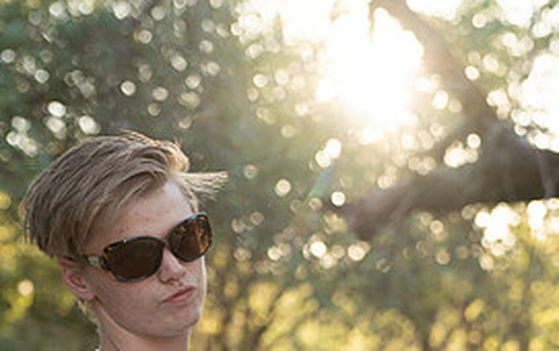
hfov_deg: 18.7
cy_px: 344
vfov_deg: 11.9
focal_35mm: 109
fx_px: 1662
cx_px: 532
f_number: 2.8
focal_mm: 50
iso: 250
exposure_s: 1/160
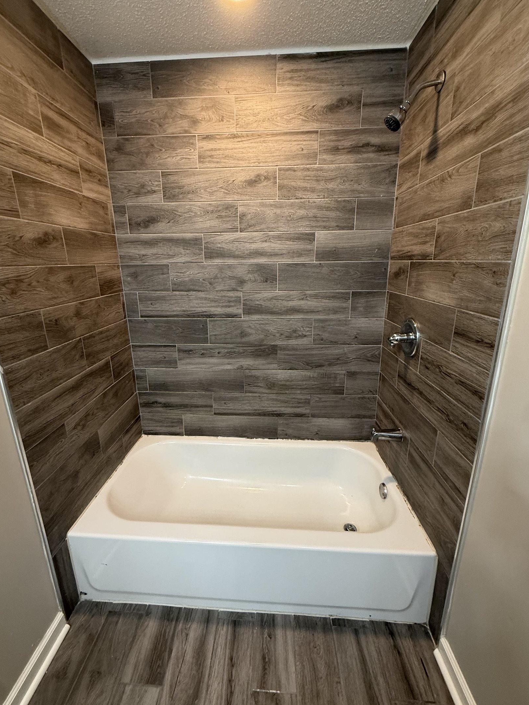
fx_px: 306
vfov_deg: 98.1
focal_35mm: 15
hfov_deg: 81.7
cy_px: 341
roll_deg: +0.6
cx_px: 255
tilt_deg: -13.3
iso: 200
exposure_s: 1/60
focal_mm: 2.22
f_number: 2.2
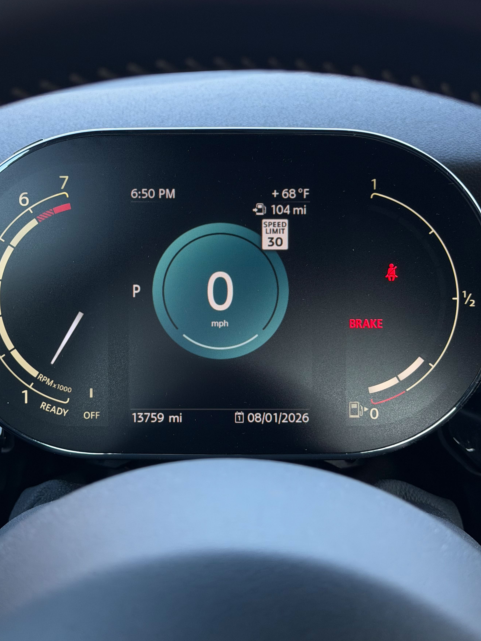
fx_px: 1019
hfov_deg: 26.6
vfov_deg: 34.9
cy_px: 307
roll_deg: +0.4
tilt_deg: -18.1
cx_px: 223
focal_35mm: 55
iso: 125
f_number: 1.78
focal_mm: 6.76
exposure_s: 1/76
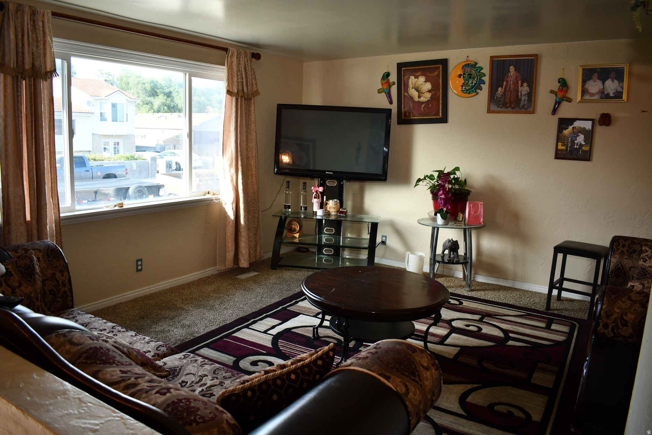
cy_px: 218
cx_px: 326
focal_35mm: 27
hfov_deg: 67.4
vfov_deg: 47.9
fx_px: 489
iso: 320
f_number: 4
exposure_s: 1/60
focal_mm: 18
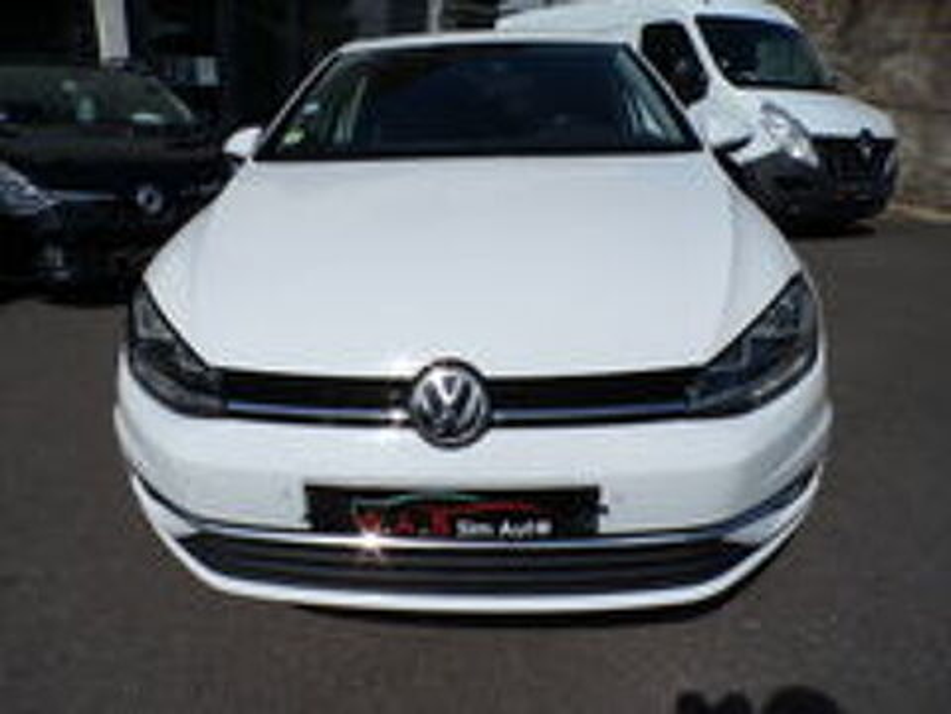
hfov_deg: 71.6
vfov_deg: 56.8
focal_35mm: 24
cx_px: 476
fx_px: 659
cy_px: 357
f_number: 7.7
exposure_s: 1/750
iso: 100
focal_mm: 4.3
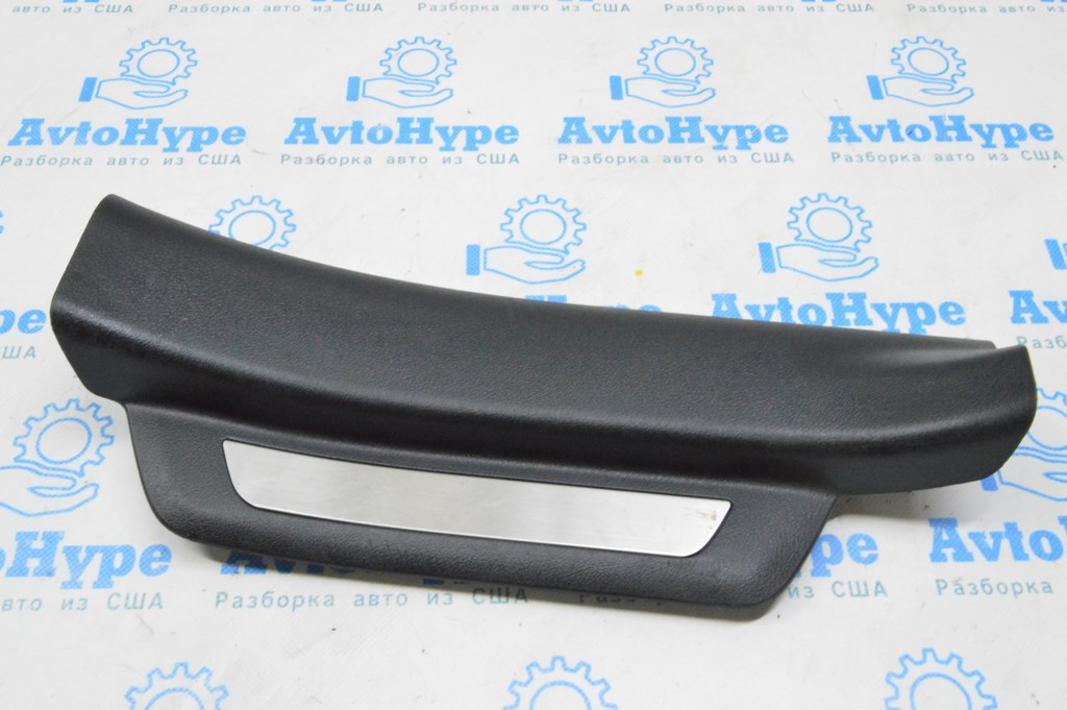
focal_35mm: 36
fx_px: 1066
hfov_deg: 53.2
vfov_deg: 36.8
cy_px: 355
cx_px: 534
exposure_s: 1/15
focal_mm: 24
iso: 6400
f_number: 20
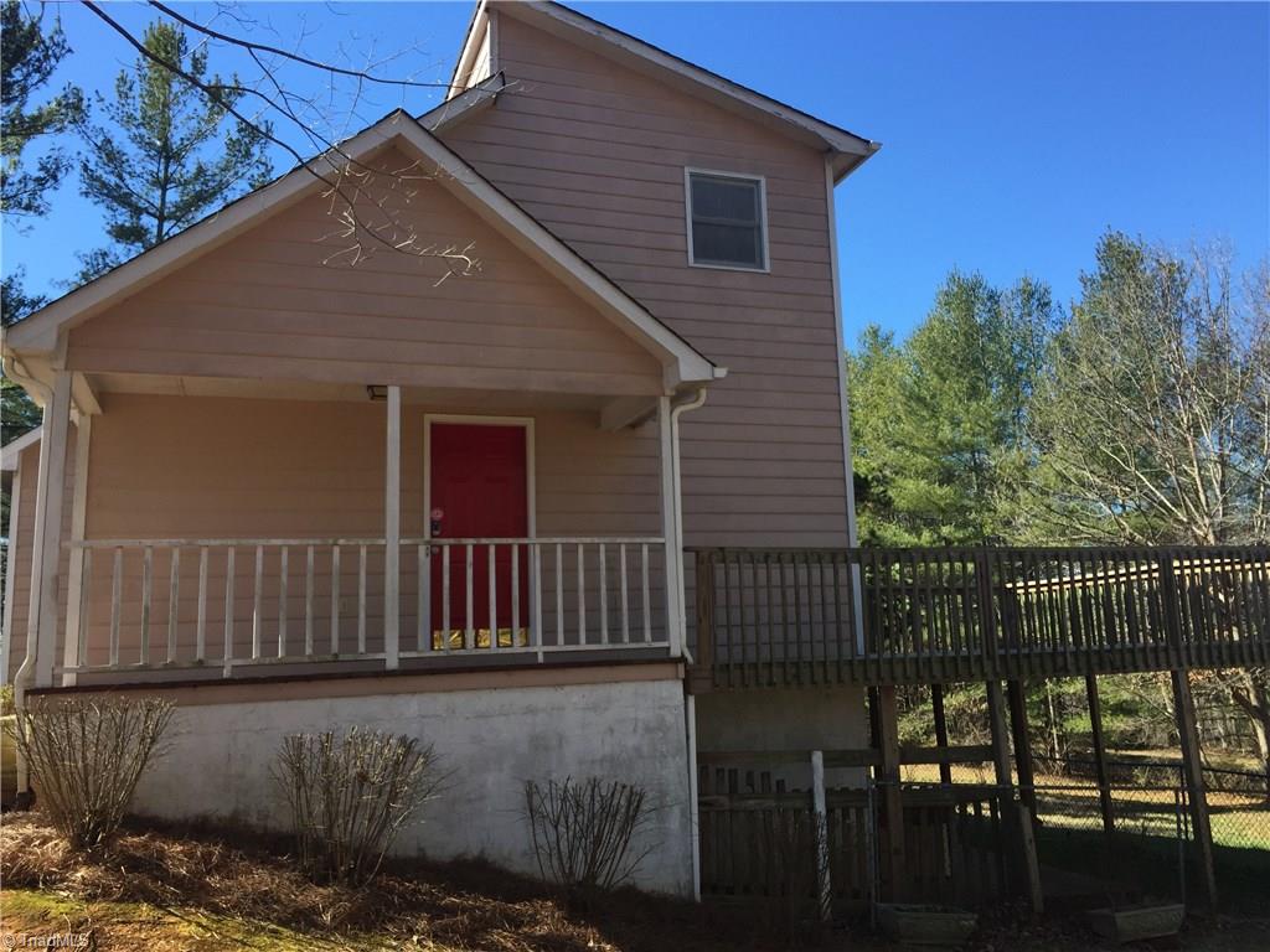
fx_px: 1064
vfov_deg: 48.2
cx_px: 635
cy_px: 476
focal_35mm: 29
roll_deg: +1.3
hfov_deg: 61.7
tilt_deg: +10.6
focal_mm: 4.15
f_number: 2.2
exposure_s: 1/775
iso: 32
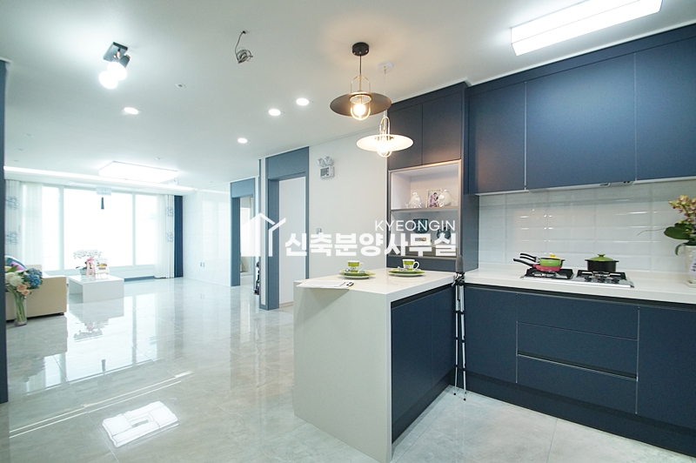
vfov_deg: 77.2
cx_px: 348
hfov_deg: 100.4
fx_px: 290
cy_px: 232
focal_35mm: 15
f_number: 5
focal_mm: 10
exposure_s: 1/100
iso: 800
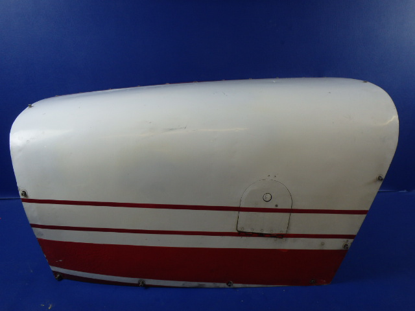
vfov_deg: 49.7
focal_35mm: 28
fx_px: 336
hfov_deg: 63.4
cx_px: 208
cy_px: 156
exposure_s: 1/50
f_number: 3.9
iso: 200
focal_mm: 5
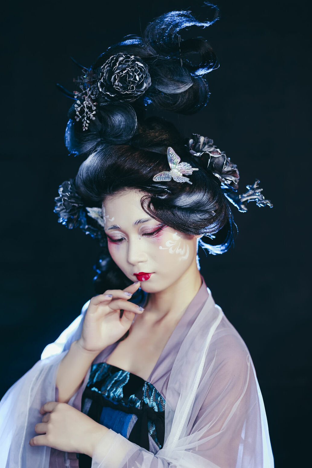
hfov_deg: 27.0
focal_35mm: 50
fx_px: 650
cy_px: 231
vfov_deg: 39.6
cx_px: 153
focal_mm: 50
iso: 320
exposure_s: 1/100
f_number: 2
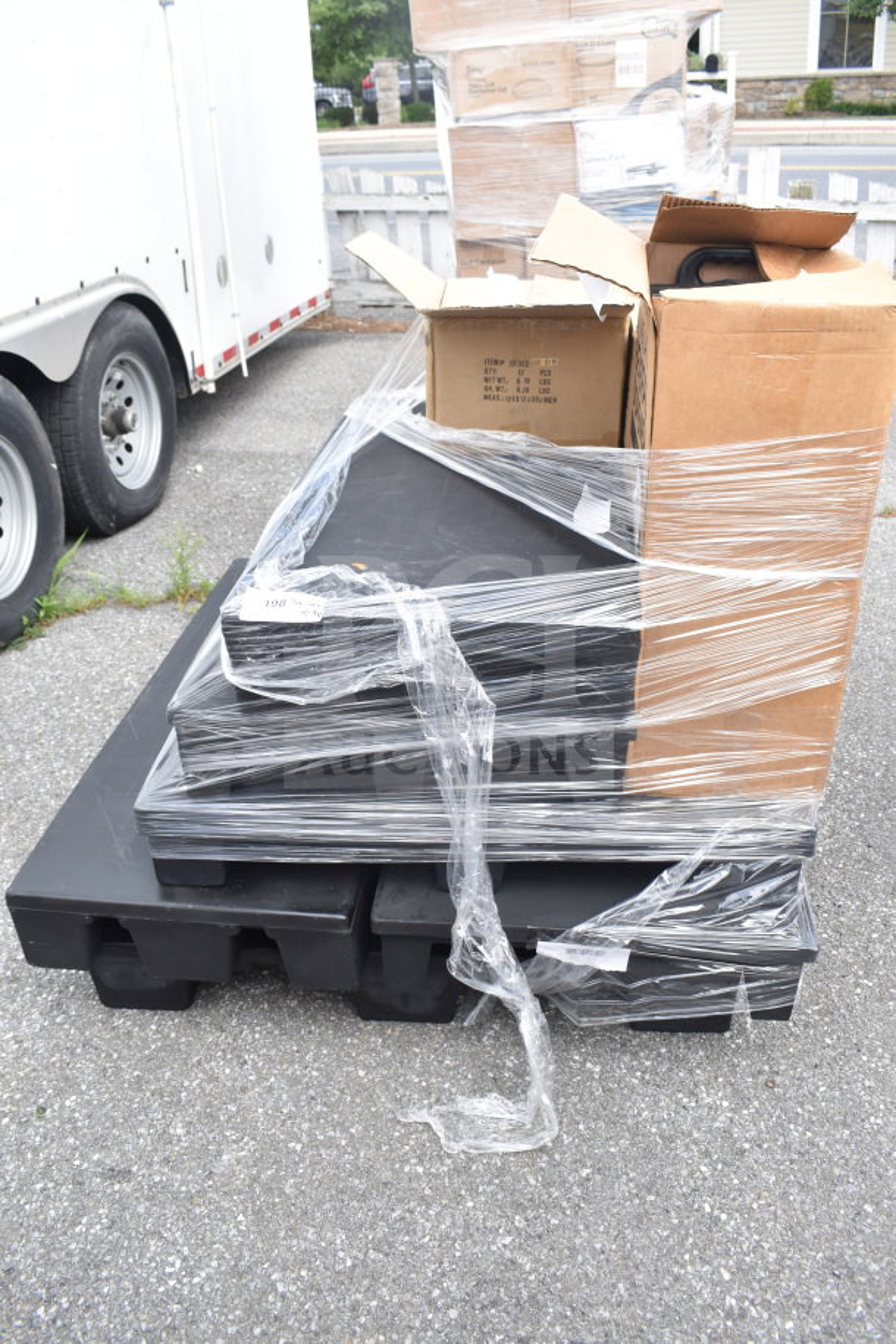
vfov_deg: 61.9
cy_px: 672
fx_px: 1120
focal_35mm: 30
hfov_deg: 43.6
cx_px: 448
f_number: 5.6
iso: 200
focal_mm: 20
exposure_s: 1/125
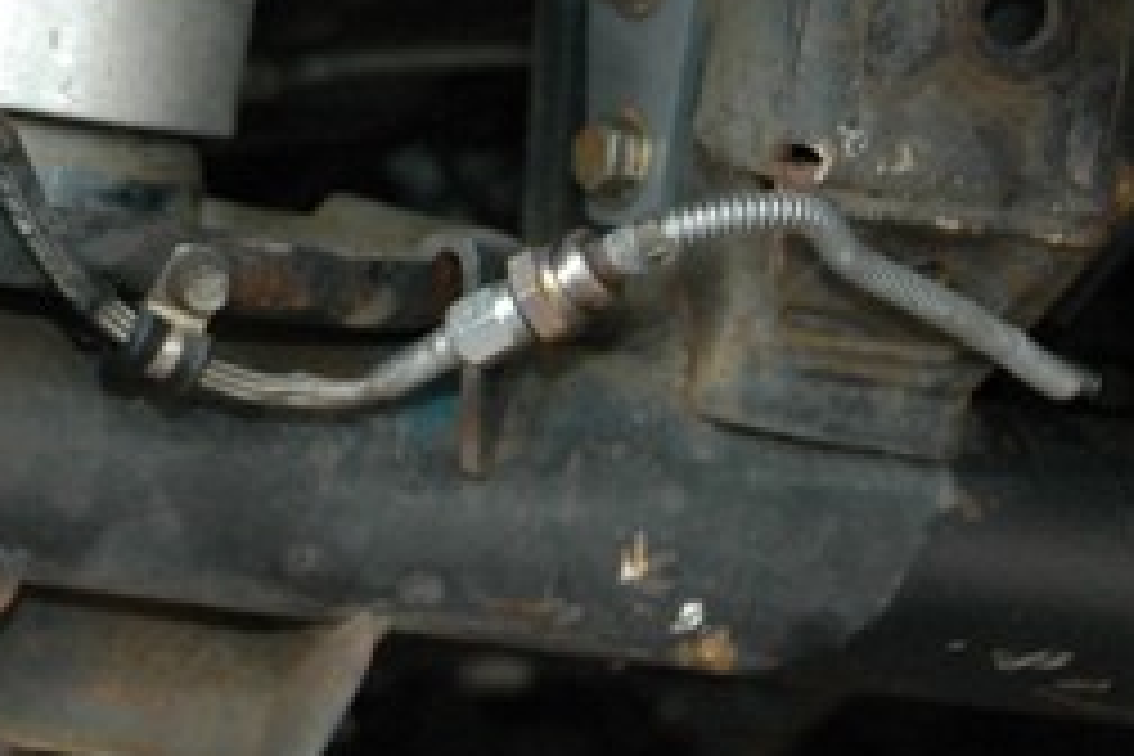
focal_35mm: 110
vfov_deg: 12.4
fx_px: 3473
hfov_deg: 17.5
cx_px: -288
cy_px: 261
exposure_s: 1/60
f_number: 4
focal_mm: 29
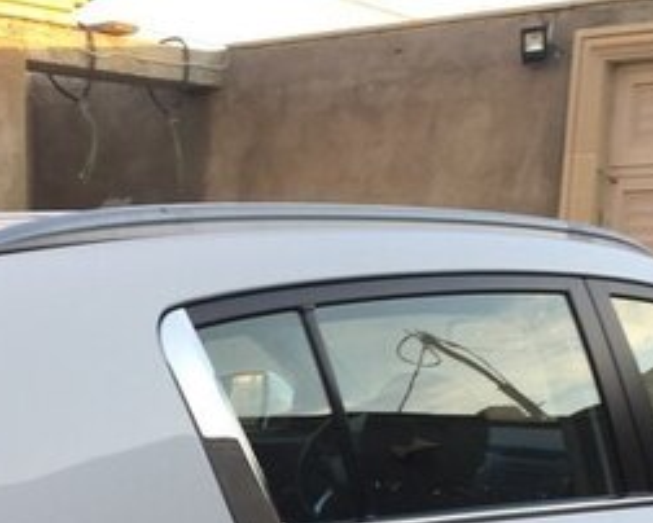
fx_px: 1431
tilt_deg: -14.1
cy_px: 638
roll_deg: -1.4
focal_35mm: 74
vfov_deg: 19.4
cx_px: 241
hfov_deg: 25.6
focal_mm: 4.15
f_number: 2.2
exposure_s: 1/100
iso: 32
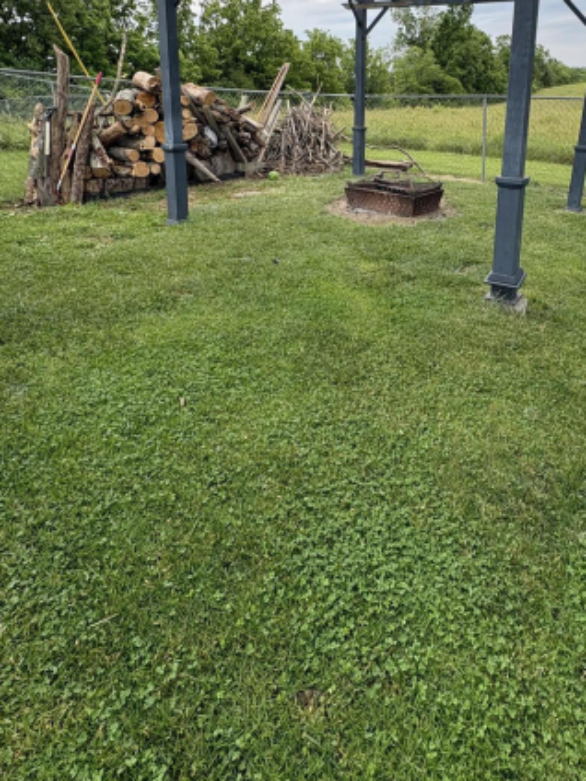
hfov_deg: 60.1
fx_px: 497
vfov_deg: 72.2
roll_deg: +2.2
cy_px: 215
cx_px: 376
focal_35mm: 22
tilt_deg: -15.0
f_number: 2.2
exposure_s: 1/756
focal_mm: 2.22
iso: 64
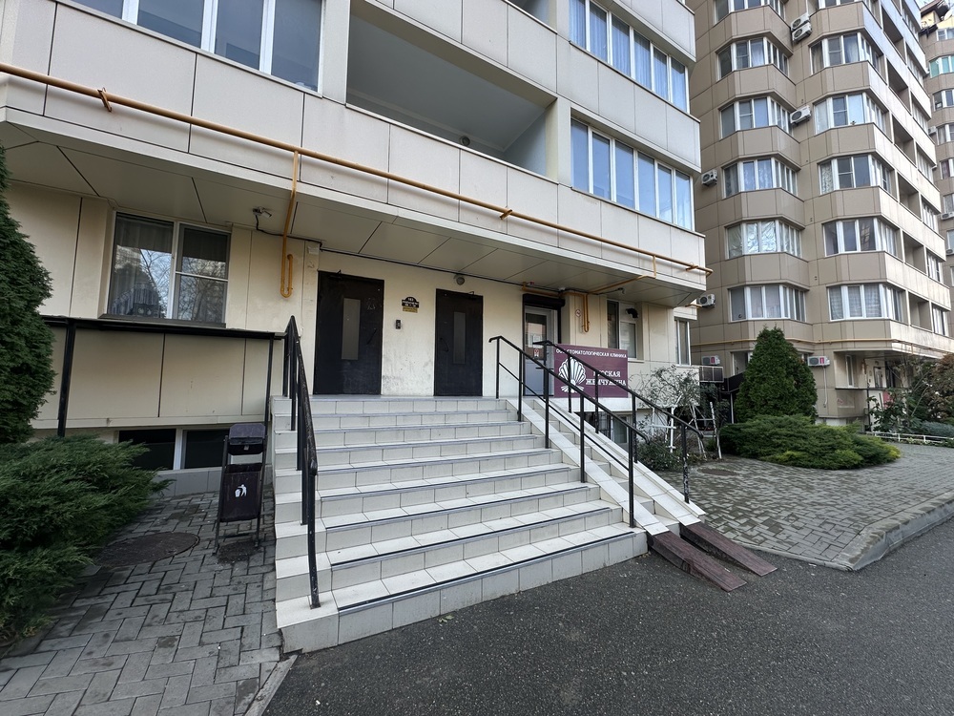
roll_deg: -1.0
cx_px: 477
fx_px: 386
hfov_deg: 102.1
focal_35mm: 14
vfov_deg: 85.7
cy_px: 358
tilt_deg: +5.3
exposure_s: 1/267
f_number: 2.2
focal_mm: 2.22
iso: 40
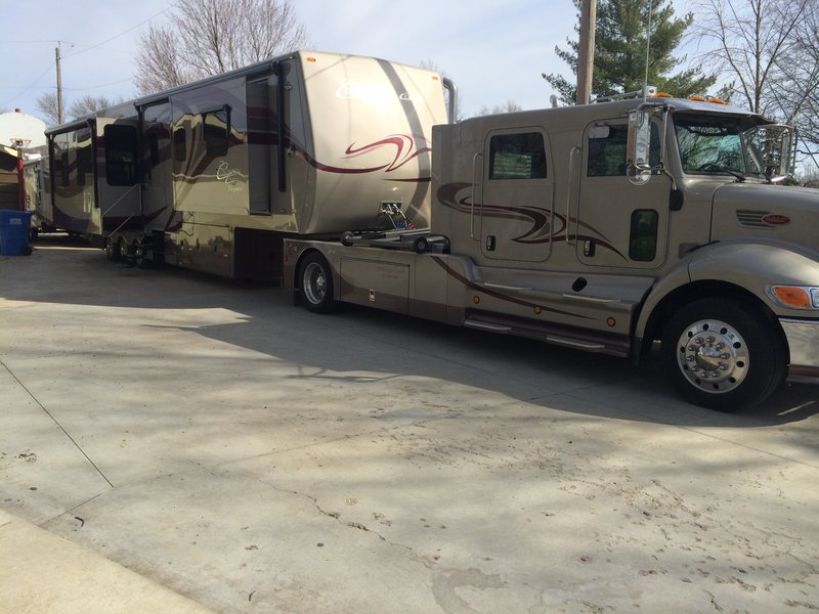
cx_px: 410
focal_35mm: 30
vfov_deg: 46.8
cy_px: 307
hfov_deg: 60.0
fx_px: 710
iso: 32
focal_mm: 4.12
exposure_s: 1/2283
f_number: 2.2
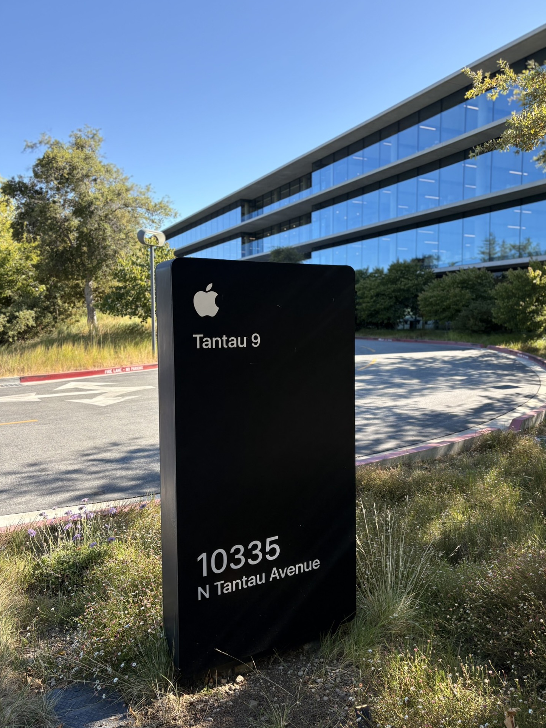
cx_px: 279
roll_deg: +0.8
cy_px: 356
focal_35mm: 27
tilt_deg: -3.6
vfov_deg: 65.3
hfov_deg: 51.3
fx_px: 568
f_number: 1.6
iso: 50
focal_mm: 5.96
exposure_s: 1/987
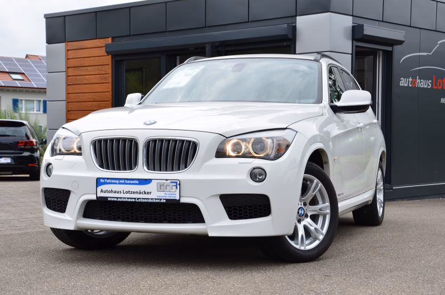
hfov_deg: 32.0
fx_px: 777
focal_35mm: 63
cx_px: 222
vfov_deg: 21.5
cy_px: 148
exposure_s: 1/100
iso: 200
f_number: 10
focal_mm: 42
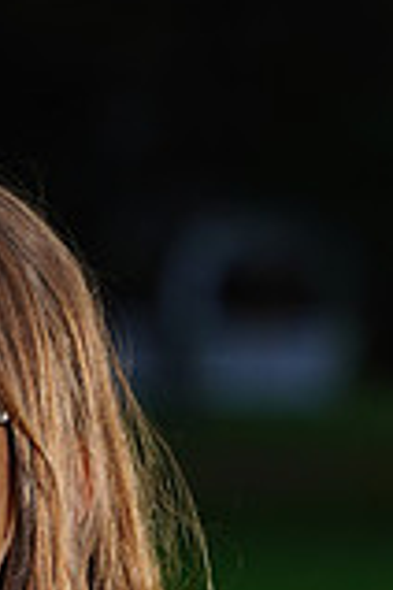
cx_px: -209
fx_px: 14409
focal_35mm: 880
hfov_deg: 1.6
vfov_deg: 2.3
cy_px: 872
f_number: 9
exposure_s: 1/250
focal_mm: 241
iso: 200
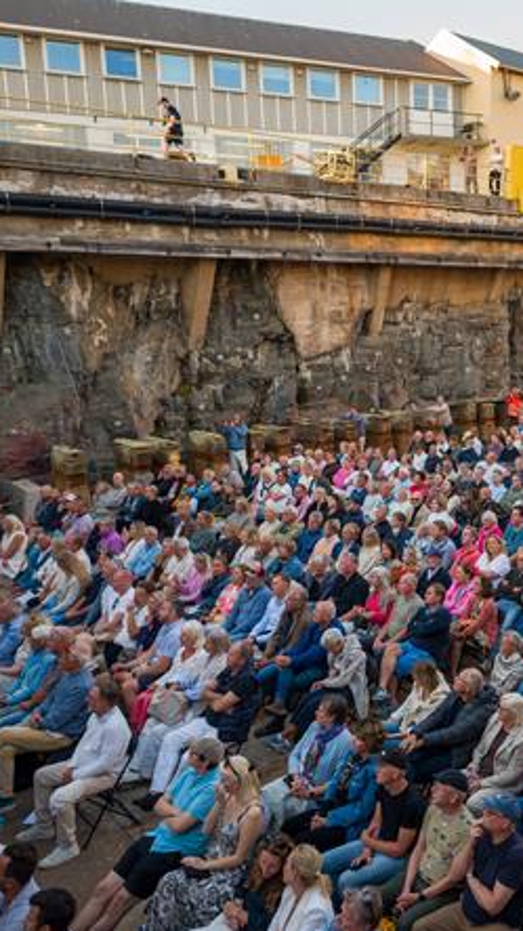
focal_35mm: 34
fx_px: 839
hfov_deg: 32.4
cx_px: 500
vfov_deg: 58.0
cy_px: 453
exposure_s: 1/250
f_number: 2
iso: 160
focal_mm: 20
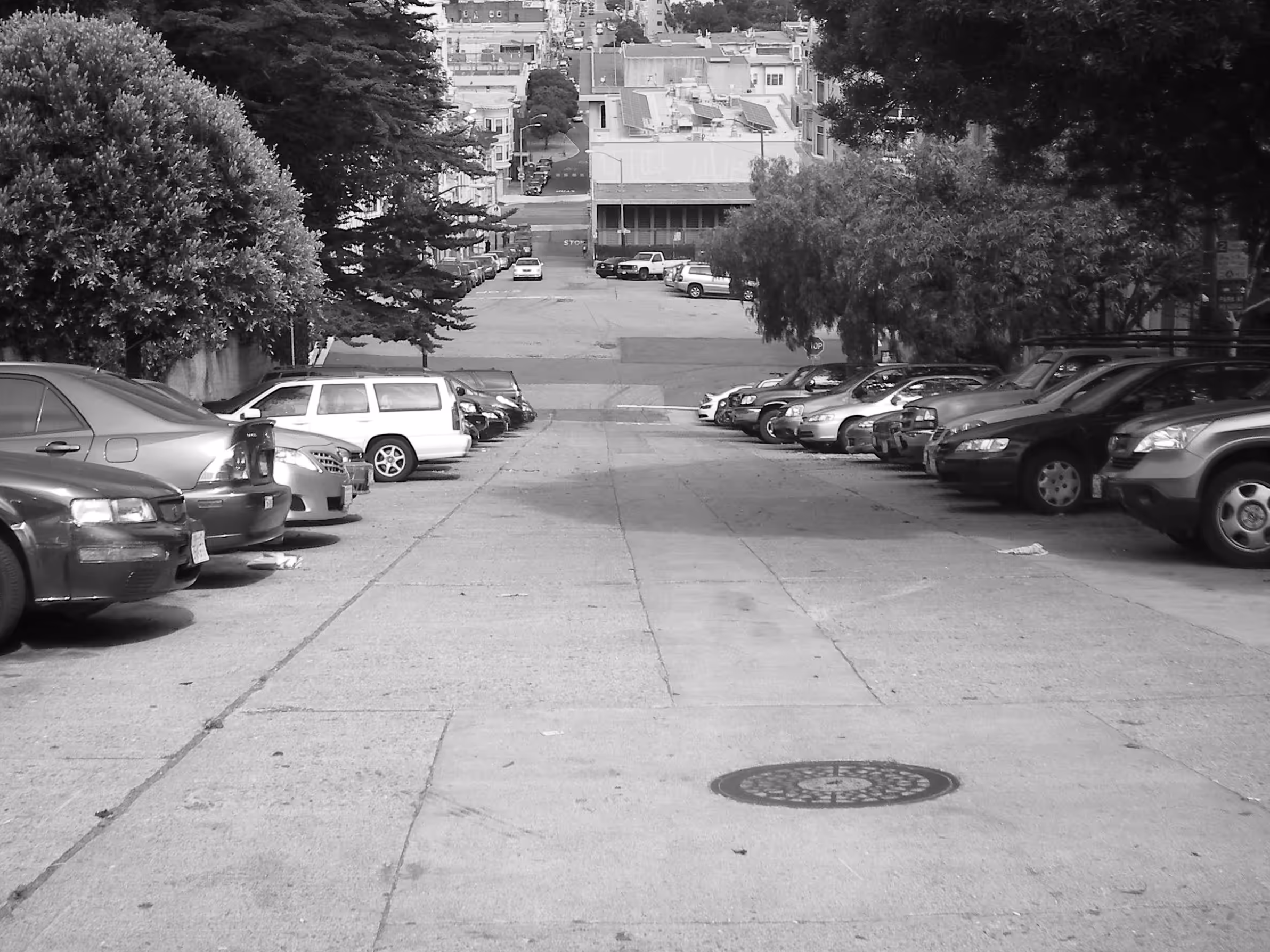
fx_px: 1871
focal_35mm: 51
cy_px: 132
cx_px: 632
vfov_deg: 27.7
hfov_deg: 37.5
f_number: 4.6
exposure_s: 1/400
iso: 64
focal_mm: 6.3
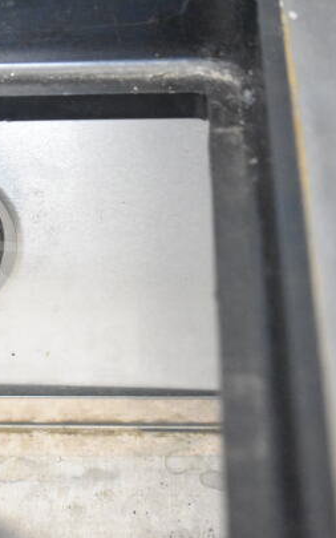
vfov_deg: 16.5
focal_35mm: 127
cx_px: -12
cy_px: 269
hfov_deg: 10.2
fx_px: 1858
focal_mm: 55
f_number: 5.6
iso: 11400
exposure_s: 1/100
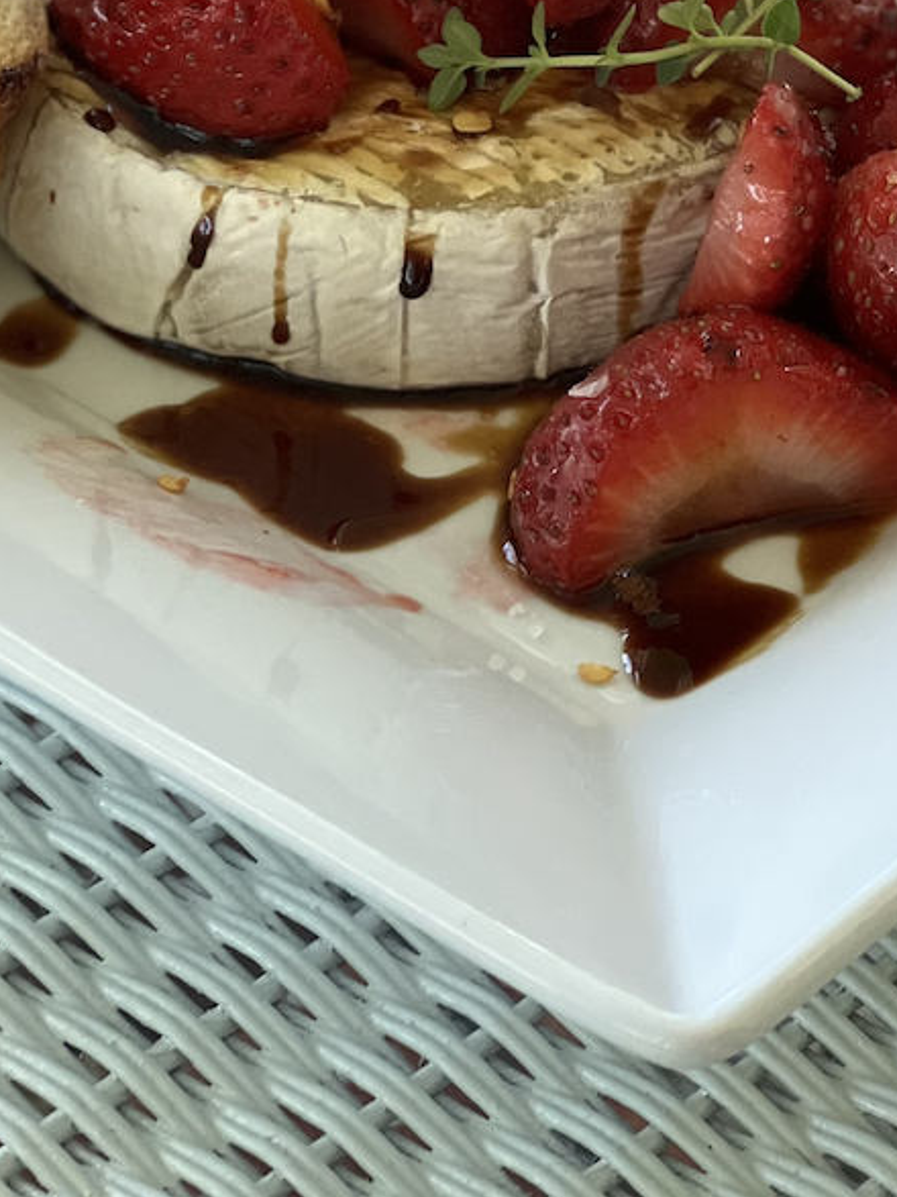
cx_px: 605
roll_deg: -1.9
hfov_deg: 8.5
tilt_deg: -37.2
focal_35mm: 175
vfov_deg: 11.2
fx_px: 6049
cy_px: 109
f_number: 2.8
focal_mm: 9
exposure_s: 1/78
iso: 250
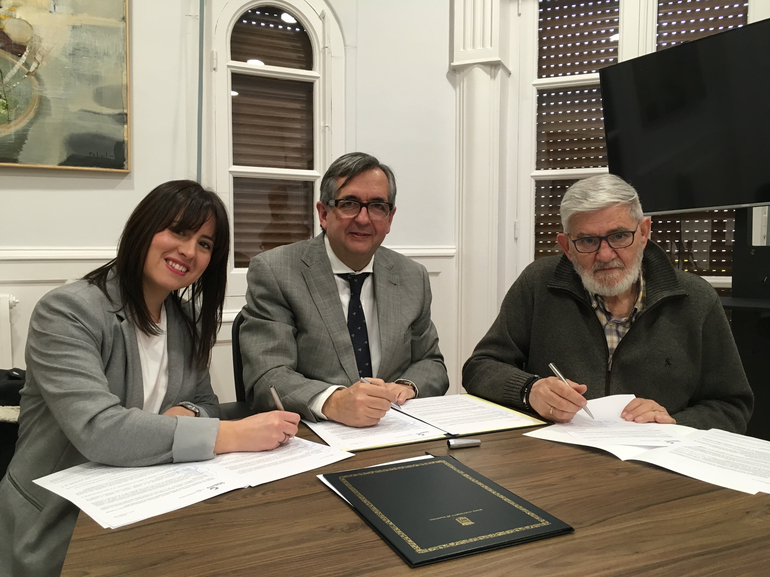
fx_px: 645
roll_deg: +0.2
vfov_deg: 48.2
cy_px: 288
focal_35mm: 29
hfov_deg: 61.7
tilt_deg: -2.6
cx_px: 385
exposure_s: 1/33
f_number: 2.2
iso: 64
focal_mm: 4.15
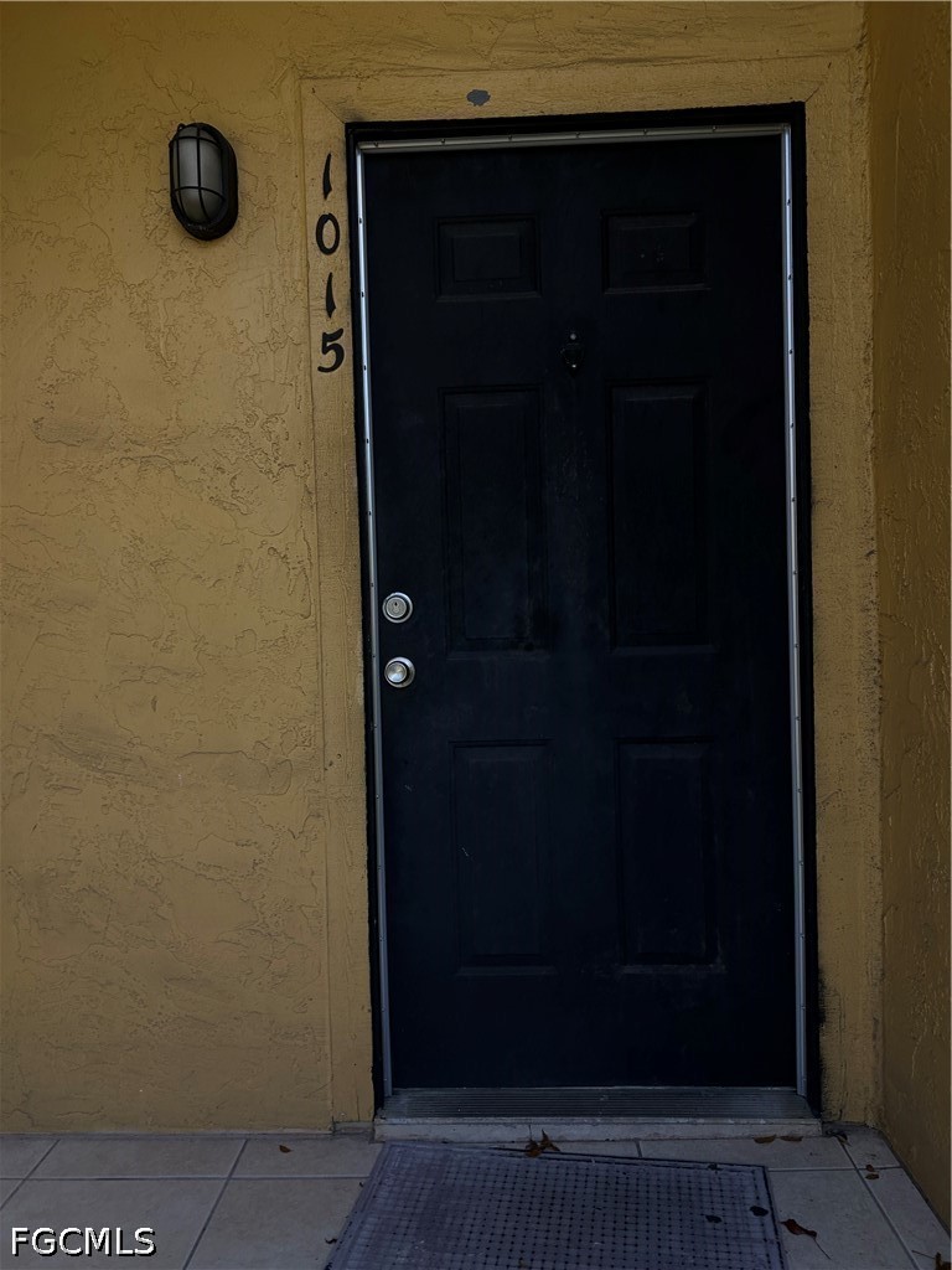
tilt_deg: -1.9
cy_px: 635
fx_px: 953
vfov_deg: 67.3
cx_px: 476
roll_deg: +2.5
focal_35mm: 26
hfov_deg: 53.1
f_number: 1.5
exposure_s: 1/1344
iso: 50
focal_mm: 5.7
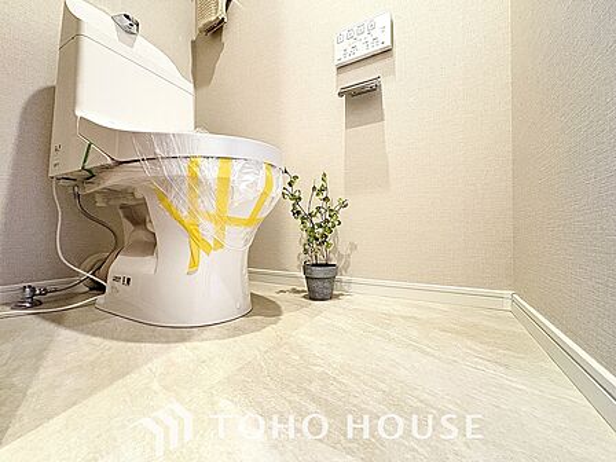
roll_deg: +0.3
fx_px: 249
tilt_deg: +0.9
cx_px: 308
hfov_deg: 102.1
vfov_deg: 85.7
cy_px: 231
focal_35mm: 14
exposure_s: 1/50
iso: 500
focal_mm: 2.22
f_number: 2.2
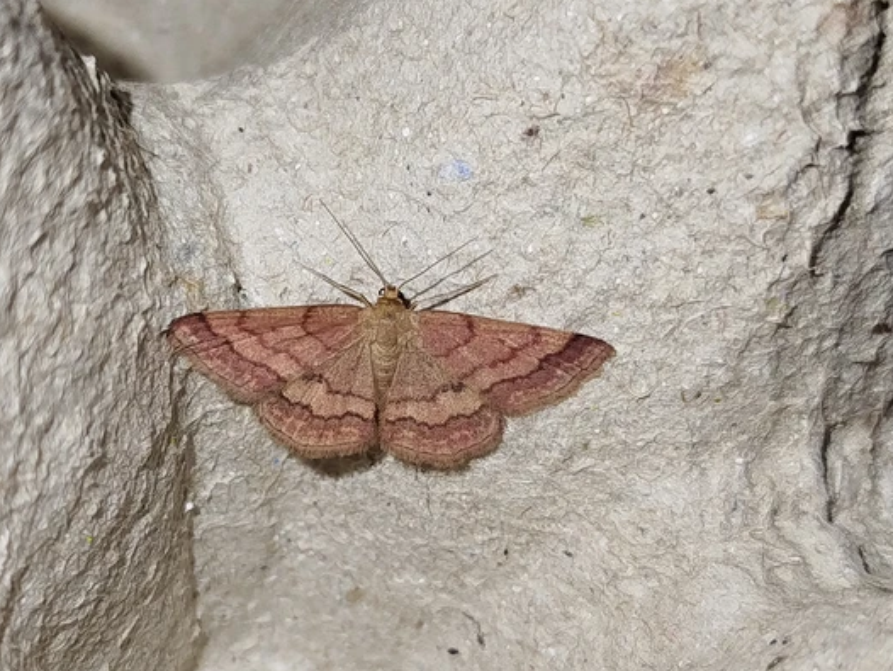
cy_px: 377
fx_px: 1884
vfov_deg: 20.2
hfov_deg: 26.6
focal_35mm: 73
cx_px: 370
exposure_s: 1/50
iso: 100
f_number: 1.7
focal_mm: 5.31
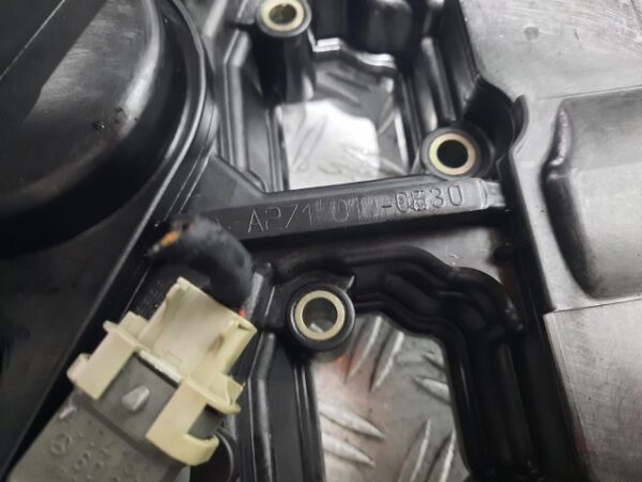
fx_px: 464
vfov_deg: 54.9
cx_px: 321
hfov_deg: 69.4
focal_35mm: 25
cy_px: 241
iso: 800
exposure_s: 1/20
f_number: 2
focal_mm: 4.6
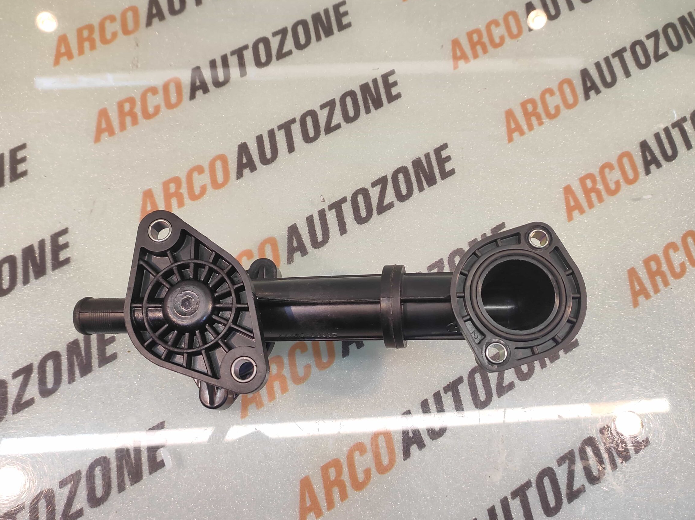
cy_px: 277
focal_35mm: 19
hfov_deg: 84.7
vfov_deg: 68.5
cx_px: 333
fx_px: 381
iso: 162
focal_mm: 4.74
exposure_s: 1/33
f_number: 1.79
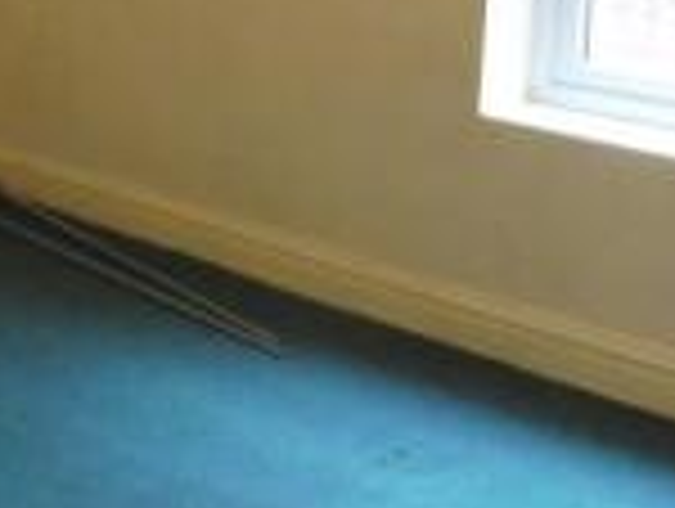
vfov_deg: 15.7
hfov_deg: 20.5
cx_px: 43
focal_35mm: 93
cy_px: 16
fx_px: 1816
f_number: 3.3
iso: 400
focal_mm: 4.3
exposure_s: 1/10
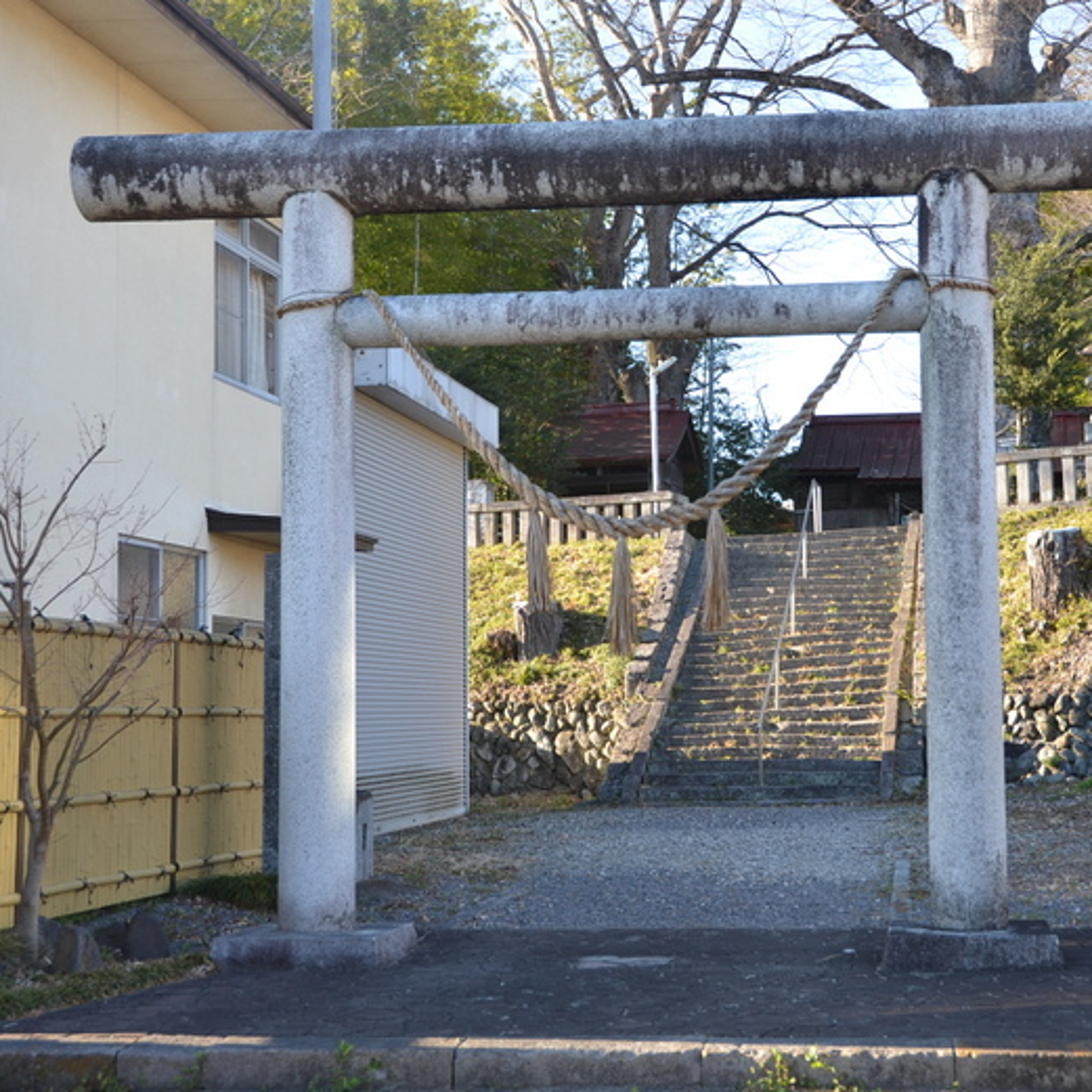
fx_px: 2022
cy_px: 547
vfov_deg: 30.2
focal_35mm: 57
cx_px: 729
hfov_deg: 30.0
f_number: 6.3
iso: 200
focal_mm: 29
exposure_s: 1/160
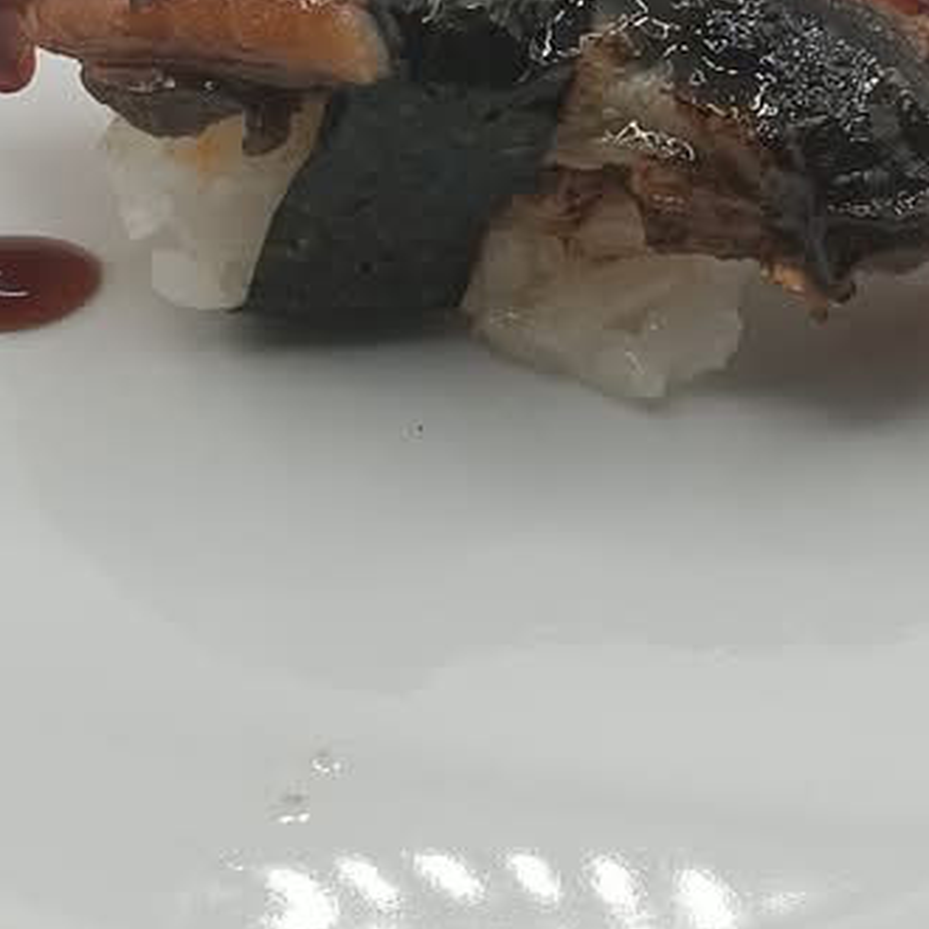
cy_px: 10
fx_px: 1549
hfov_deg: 33.1
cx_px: 611
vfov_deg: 31.1
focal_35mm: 51
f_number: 1.8
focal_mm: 3.98
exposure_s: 1/125
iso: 20
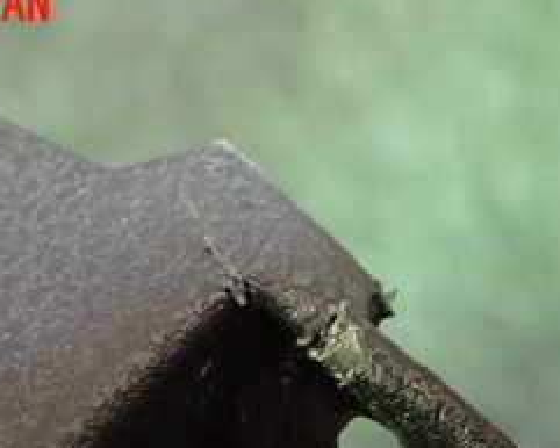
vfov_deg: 20.0
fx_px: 1210
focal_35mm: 73
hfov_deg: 26.0
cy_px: 499
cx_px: 325
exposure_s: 1/30
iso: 1250
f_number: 2.3
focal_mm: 5.4
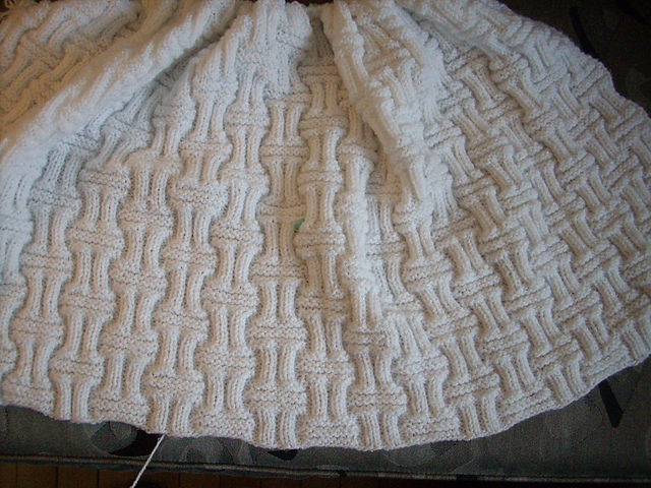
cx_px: 326
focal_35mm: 37
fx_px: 696
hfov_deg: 50.1
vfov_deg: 38.7
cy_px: 244
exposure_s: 1/130
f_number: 2.8
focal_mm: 6.2
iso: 400
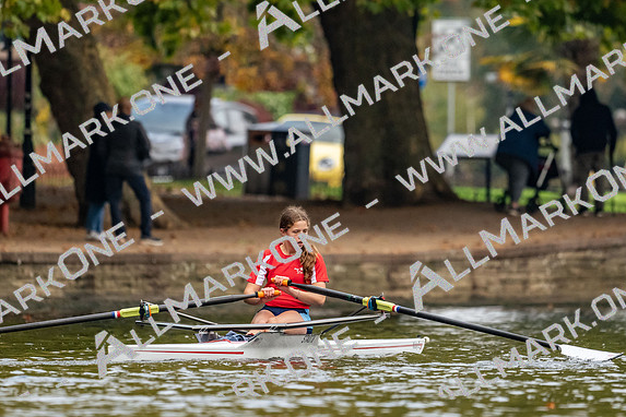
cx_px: 316
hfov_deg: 3.4
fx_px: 10554
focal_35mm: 607
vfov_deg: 2.3
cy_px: 210
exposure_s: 1/2500
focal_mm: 400
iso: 2500
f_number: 4.5
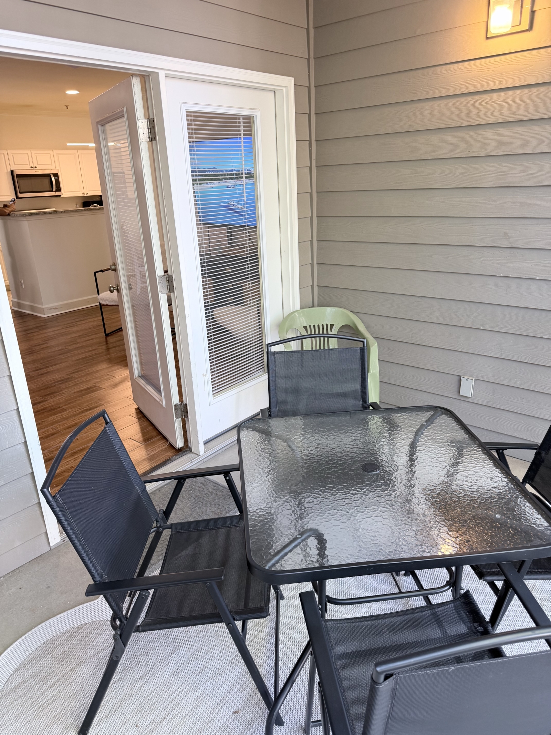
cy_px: 368
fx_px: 509
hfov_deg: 56.8
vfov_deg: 71.6
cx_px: 276
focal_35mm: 24
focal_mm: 6.76
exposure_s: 1/60
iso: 125
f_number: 1.78
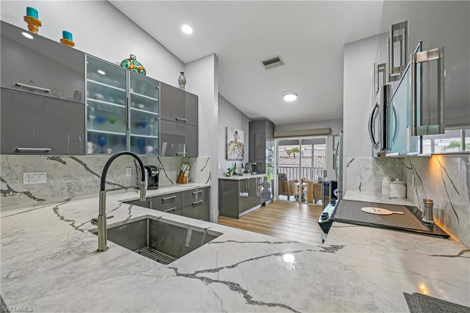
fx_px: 183
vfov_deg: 81.2
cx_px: 235
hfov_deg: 104.3
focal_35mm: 14
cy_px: 156
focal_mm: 14
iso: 400
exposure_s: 1/10
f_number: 8
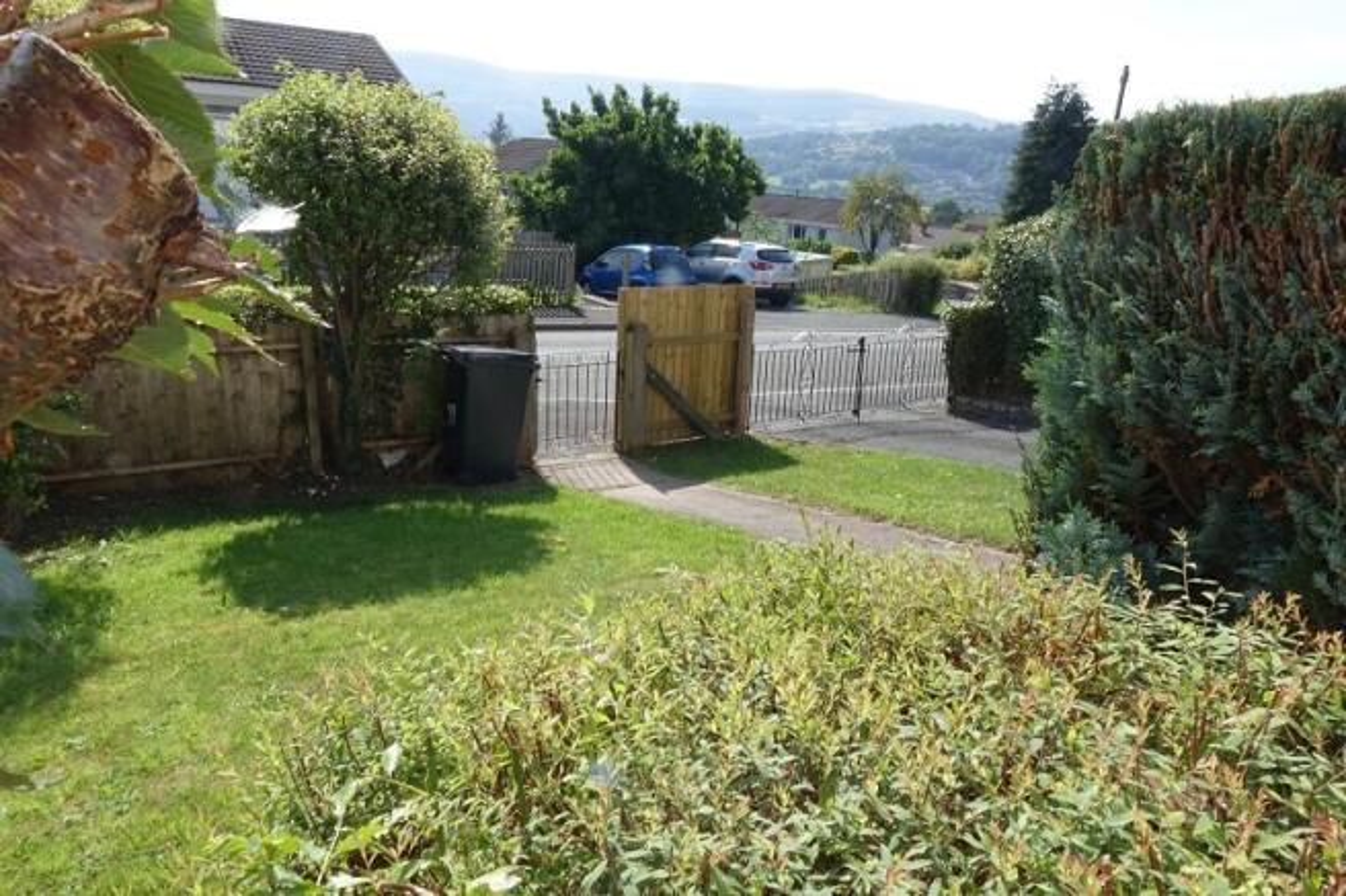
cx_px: 673
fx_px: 897
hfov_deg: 73.8
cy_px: 448
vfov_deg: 53.1
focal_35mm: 24
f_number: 14
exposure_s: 1/50
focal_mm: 8.8
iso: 125
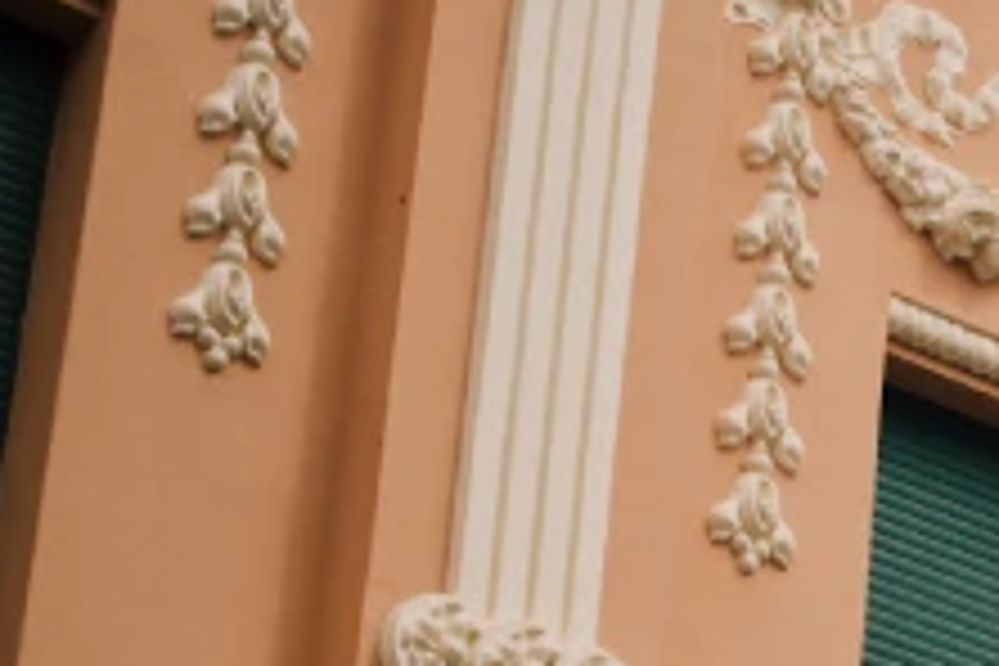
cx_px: 2448
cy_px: 835
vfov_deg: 6.7
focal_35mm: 203
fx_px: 5633
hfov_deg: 9.1
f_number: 1.8
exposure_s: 1/8000
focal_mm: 27
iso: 160
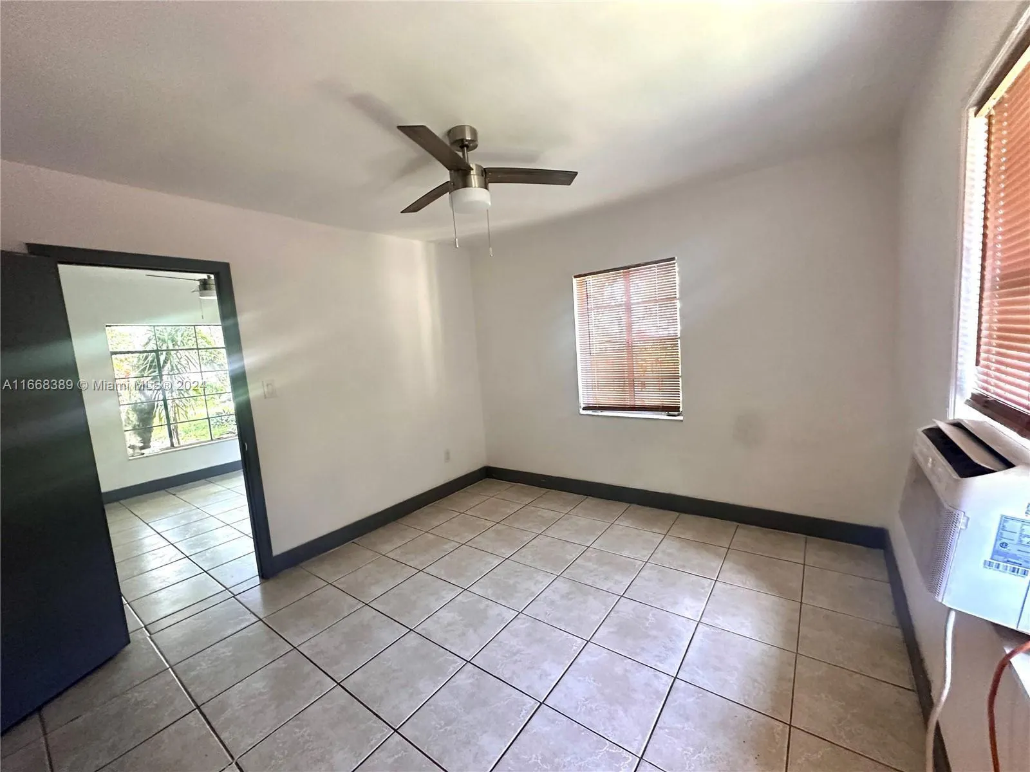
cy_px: 386
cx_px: 515
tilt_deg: -3.2
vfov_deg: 85.7
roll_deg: +3.7
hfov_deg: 102.1
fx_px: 417
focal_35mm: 14
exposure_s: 1/60
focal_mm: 2.22
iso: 500
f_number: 2.2
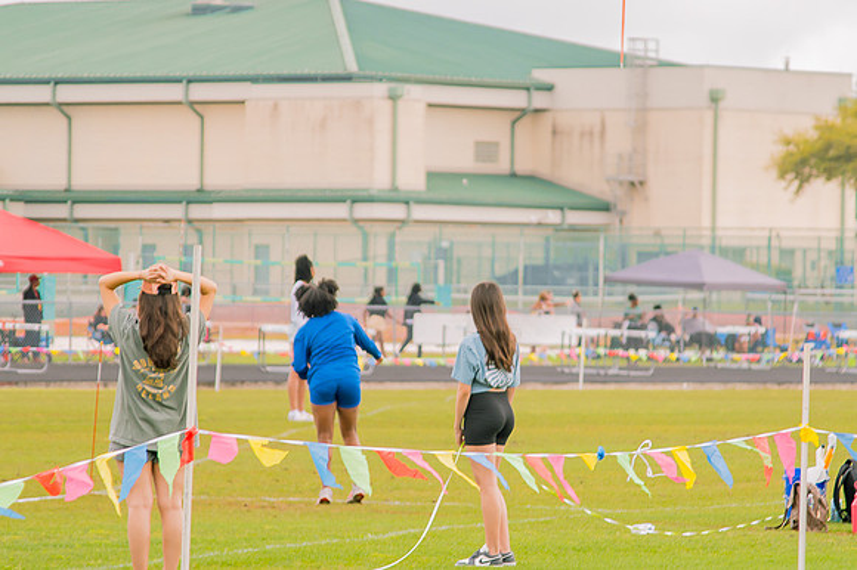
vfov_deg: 5.4
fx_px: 6060
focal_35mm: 255
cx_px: 486
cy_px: 301
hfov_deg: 8.1
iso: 200
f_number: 4
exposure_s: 1/200
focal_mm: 120
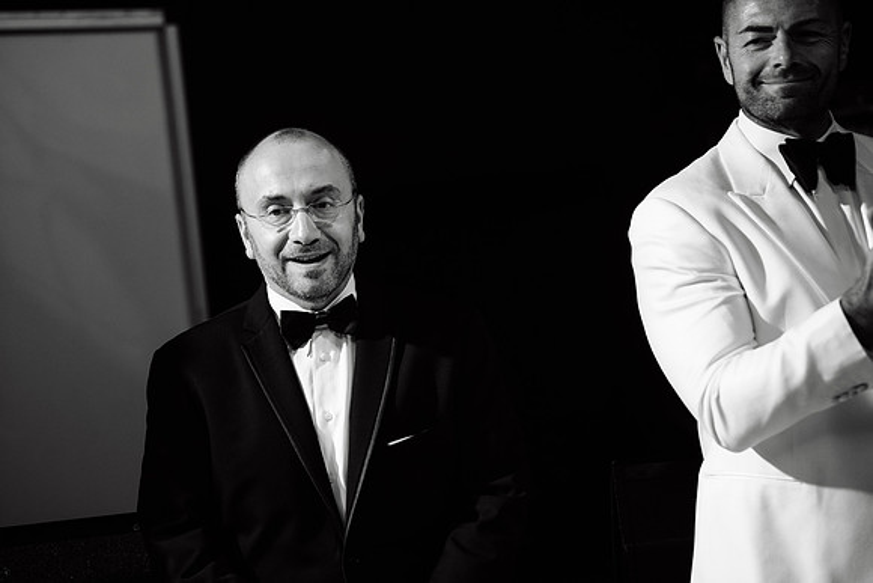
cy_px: 292
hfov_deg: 10.8
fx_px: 4608
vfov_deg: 7.2
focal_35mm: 190
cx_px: 436
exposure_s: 1/200
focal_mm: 190
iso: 2000
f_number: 3.2
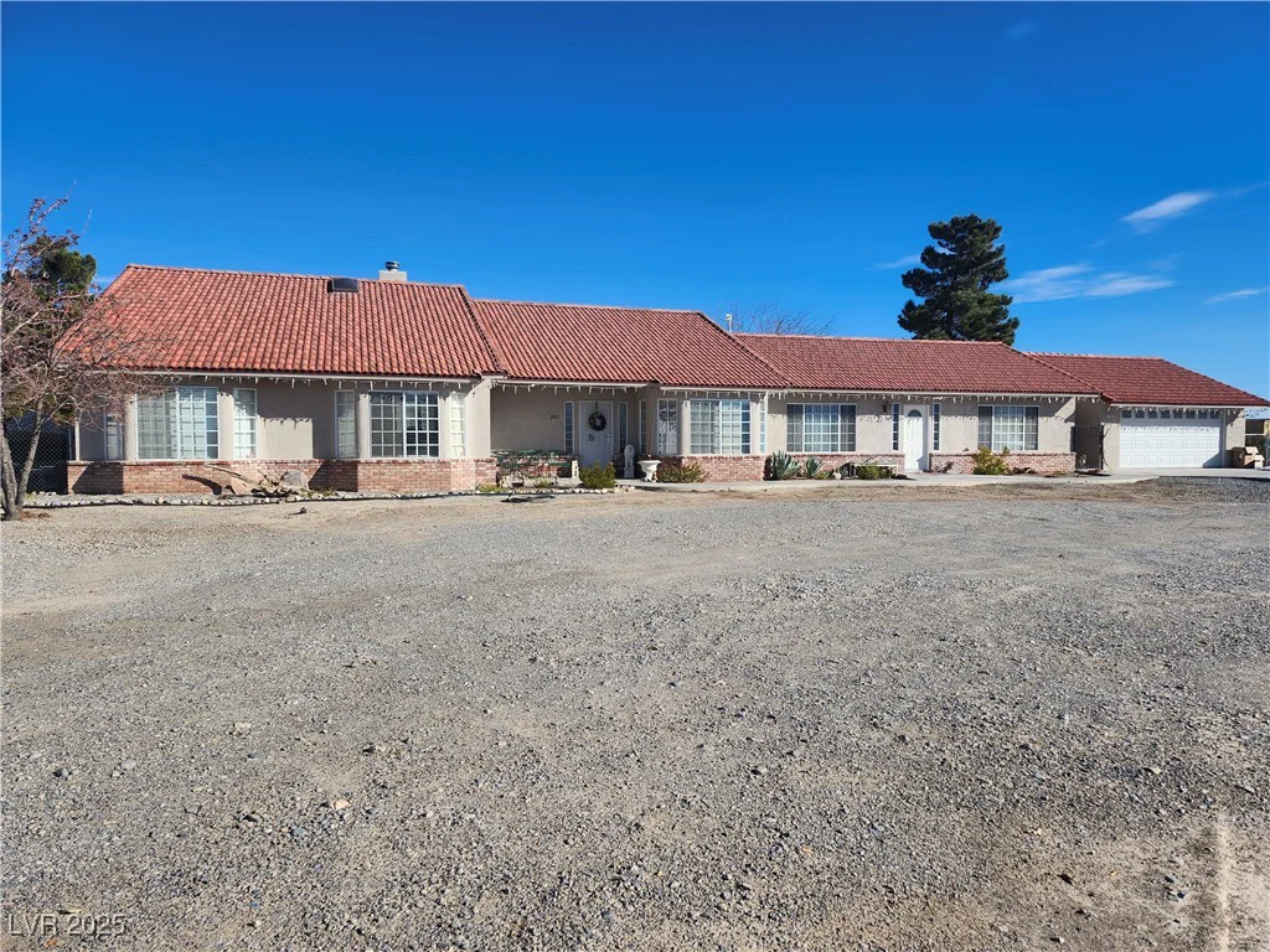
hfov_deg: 73.9
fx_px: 844
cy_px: 476
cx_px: 635
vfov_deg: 58.9
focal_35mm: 23
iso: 25
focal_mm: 5.54
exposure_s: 1/1839
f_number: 1.8
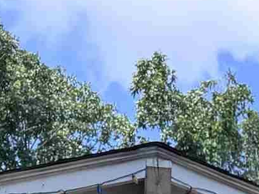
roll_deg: +1.1
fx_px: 1339
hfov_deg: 10.2
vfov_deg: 7.1
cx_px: 509
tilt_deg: +2.5
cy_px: 654
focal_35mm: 179
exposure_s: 1/2041
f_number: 1.78
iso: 80
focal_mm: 6.76
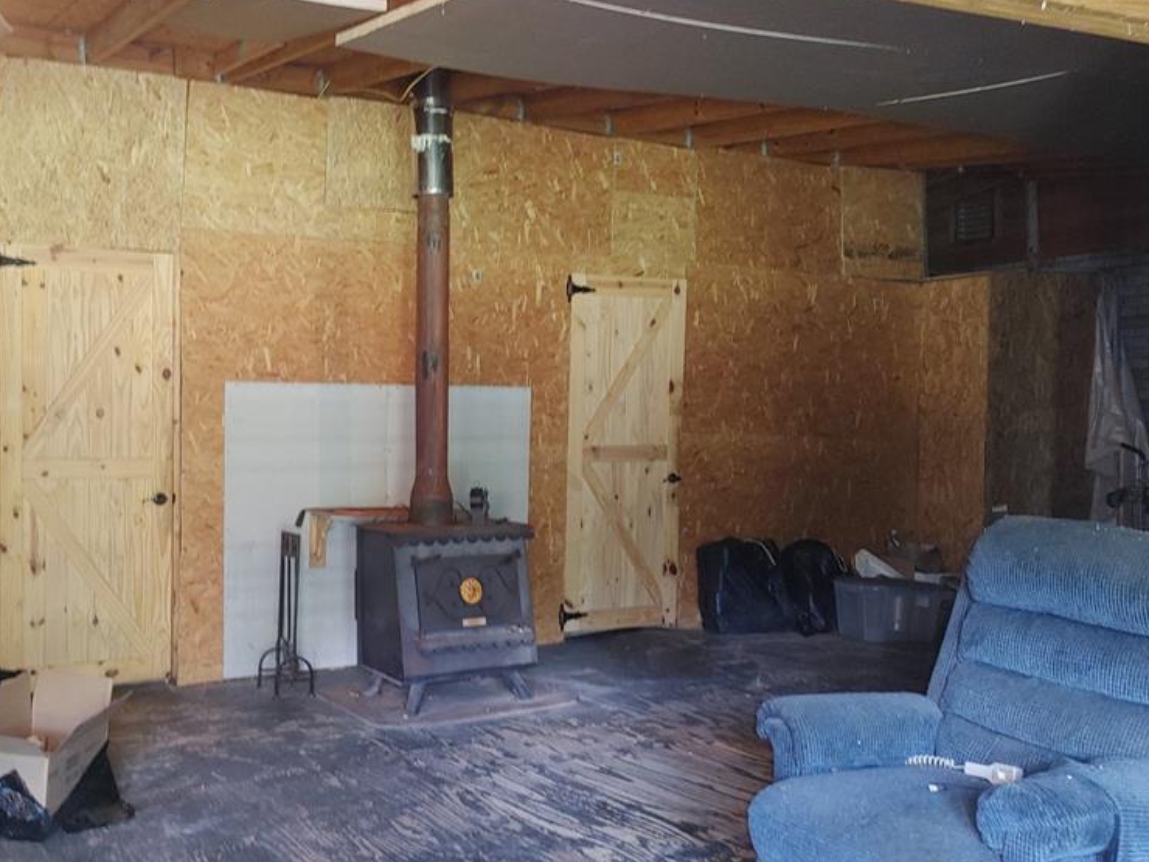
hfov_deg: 50.8
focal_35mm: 36
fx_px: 1195
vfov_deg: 39.6
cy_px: 454
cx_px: 433
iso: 300
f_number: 1.8
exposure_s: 1/12
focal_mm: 4.81
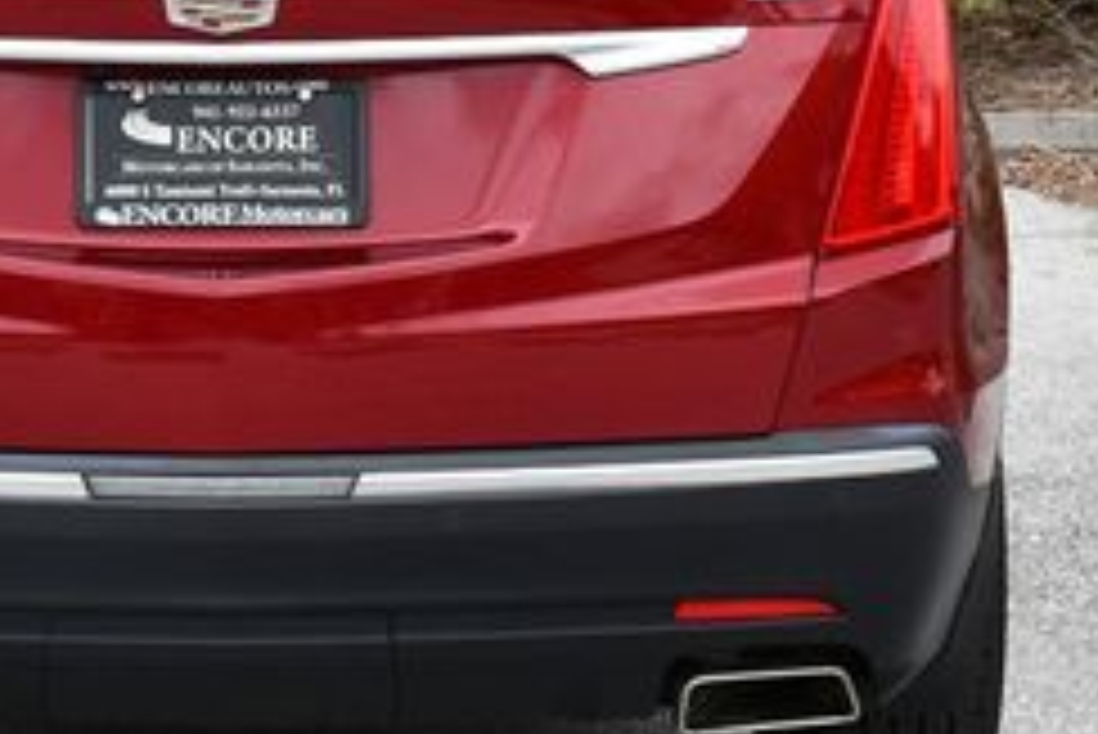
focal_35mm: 147
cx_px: 171
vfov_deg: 9.3
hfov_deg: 13.9
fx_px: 4486
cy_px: 162
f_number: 8
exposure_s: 1/250
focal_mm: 28
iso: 200
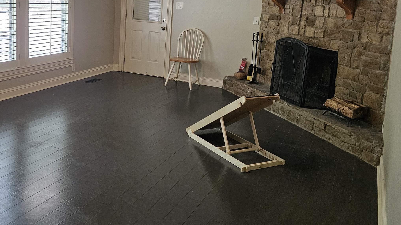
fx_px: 404
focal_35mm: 38
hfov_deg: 51.6
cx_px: 126
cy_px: 48
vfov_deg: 30.5
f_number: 1.7
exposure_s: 1/120
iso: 500
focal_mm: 6.3
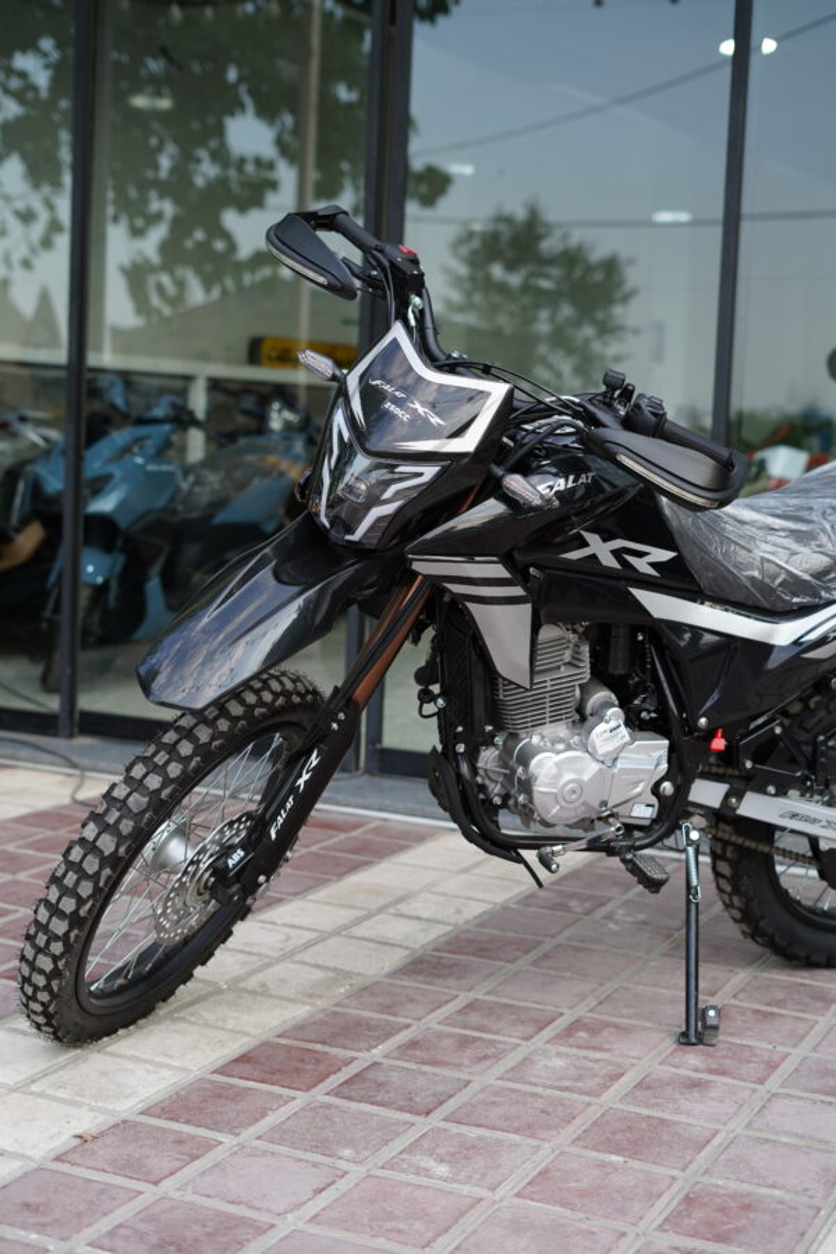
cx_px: 418
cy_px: 627
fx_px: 1742
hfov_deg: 27.0
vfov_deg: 39.6
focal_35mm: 50
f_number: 2.8
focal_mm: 50
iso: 100
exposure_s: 1/125
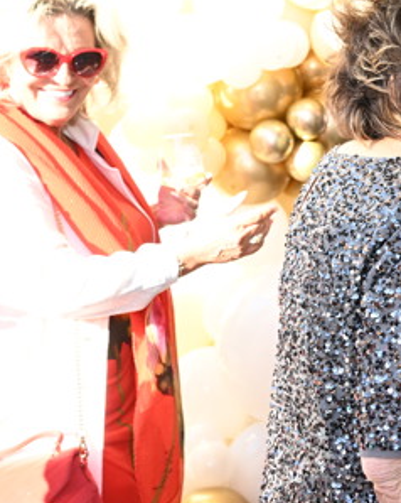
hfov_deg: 21.6
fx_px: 952
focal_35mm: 64
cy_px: 154
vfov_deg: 29.3
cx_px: 514
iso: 500
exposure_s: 1/250
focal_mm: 29.5
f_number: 5.6
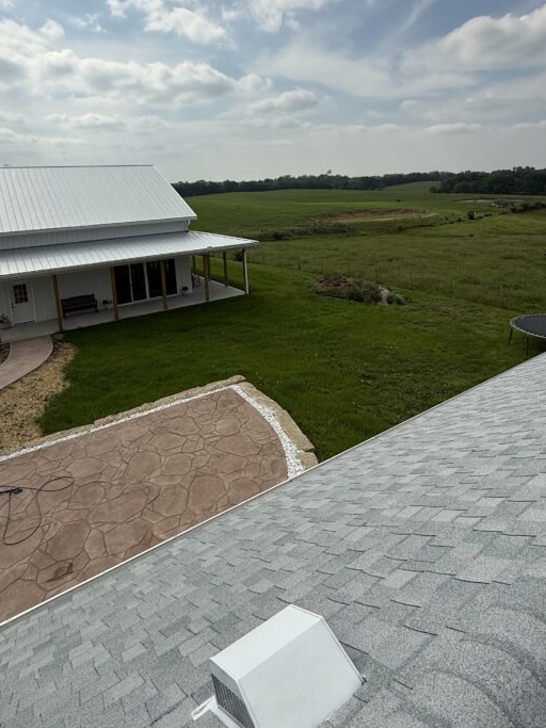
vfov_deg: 77.0
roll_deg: +2.2
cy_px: 256
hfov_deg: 63.4
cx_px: 277
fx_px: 442
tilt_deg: -8.4
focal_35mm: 21
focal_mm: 2.22
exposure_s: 1/5155
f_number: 2.2
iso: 50
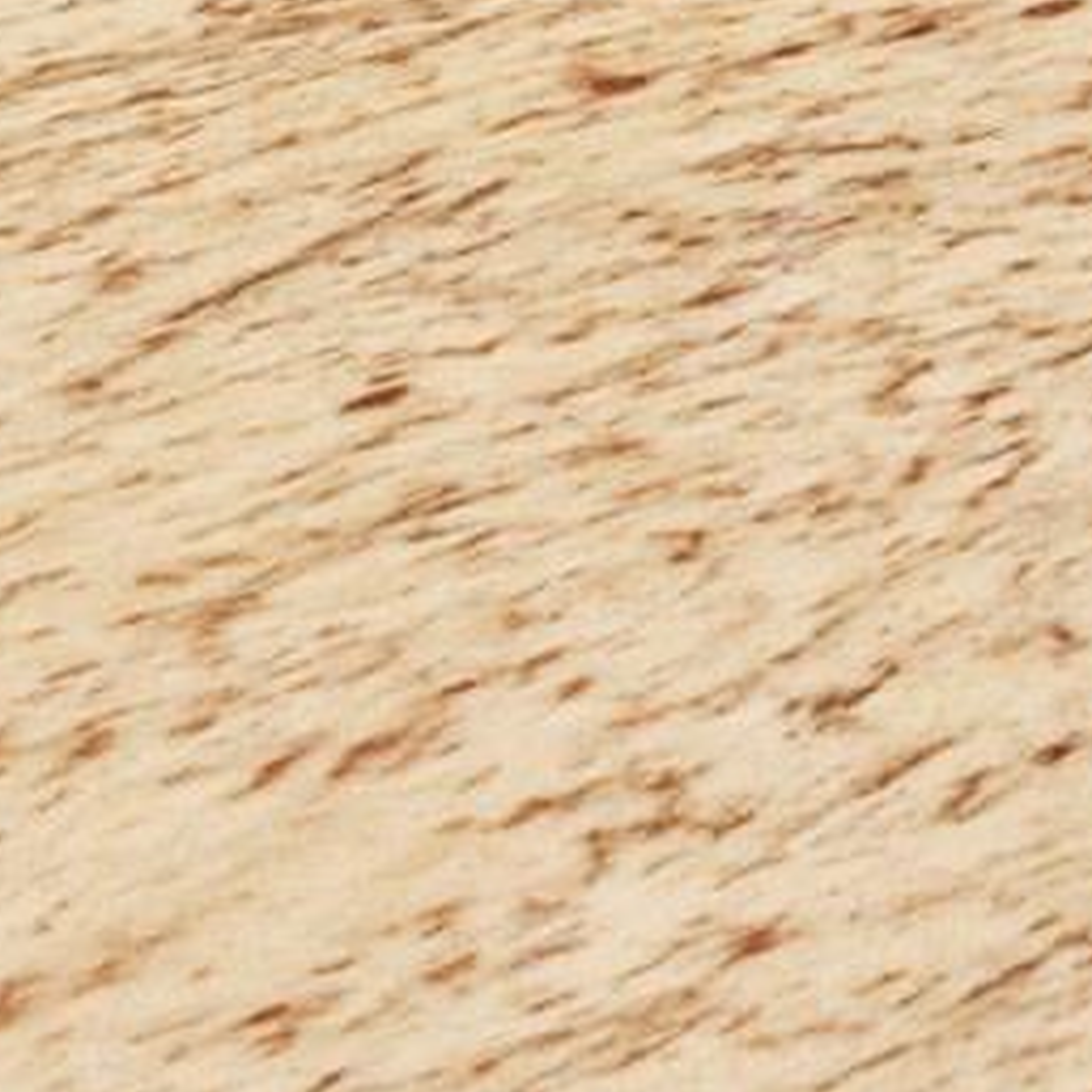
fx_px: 4426
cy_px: -1816
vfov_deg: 11.0
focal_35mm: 124
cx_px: 4699
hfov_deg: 7.5
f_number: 8
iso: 320
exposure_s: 1/2.5
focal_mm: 10
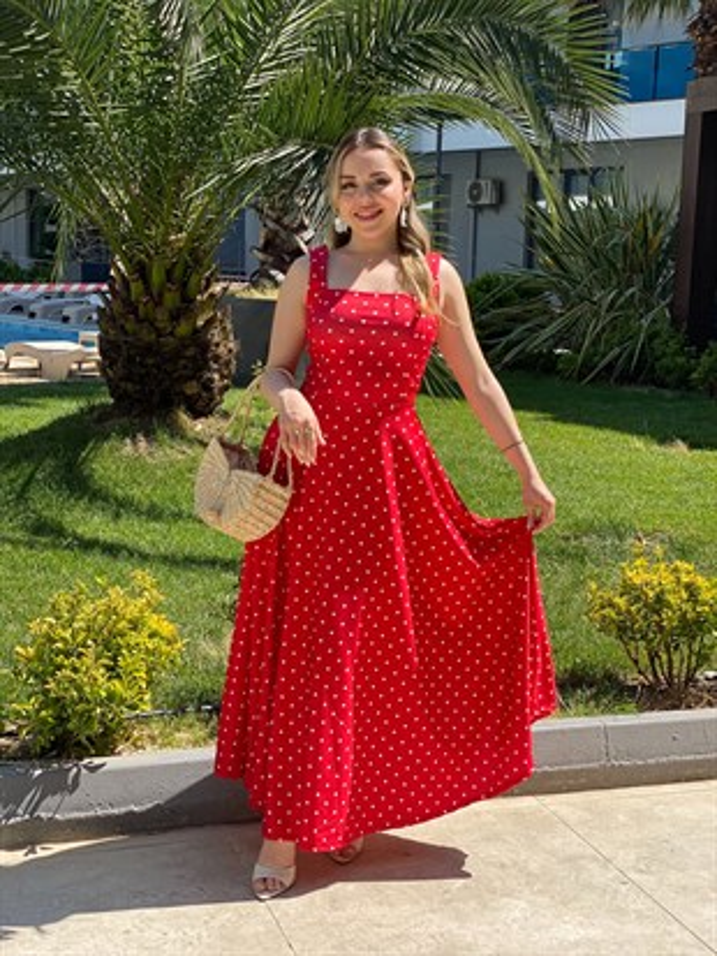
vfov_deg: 36.8
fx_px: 1435
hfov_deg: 28.0
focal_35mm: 52
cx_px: 358
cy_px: 478
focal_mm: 6
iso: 20
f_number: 2
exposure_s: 1/675
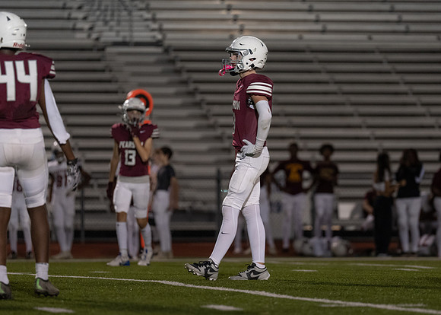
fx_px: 3885
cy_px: 165
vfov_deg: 4.6
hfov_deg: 6.5
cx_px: 275
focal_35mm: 310
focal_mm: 200
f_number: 2.8
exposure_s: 1/1000
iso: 2500
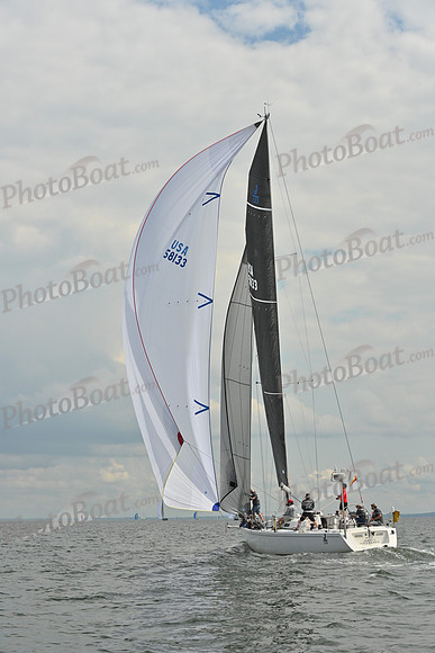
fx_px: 1268
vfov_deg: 28.8
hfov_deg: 19.5
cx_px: 218
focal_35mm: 70
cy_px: 326
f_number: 8
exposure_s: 1/1600
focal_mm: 70
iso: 320
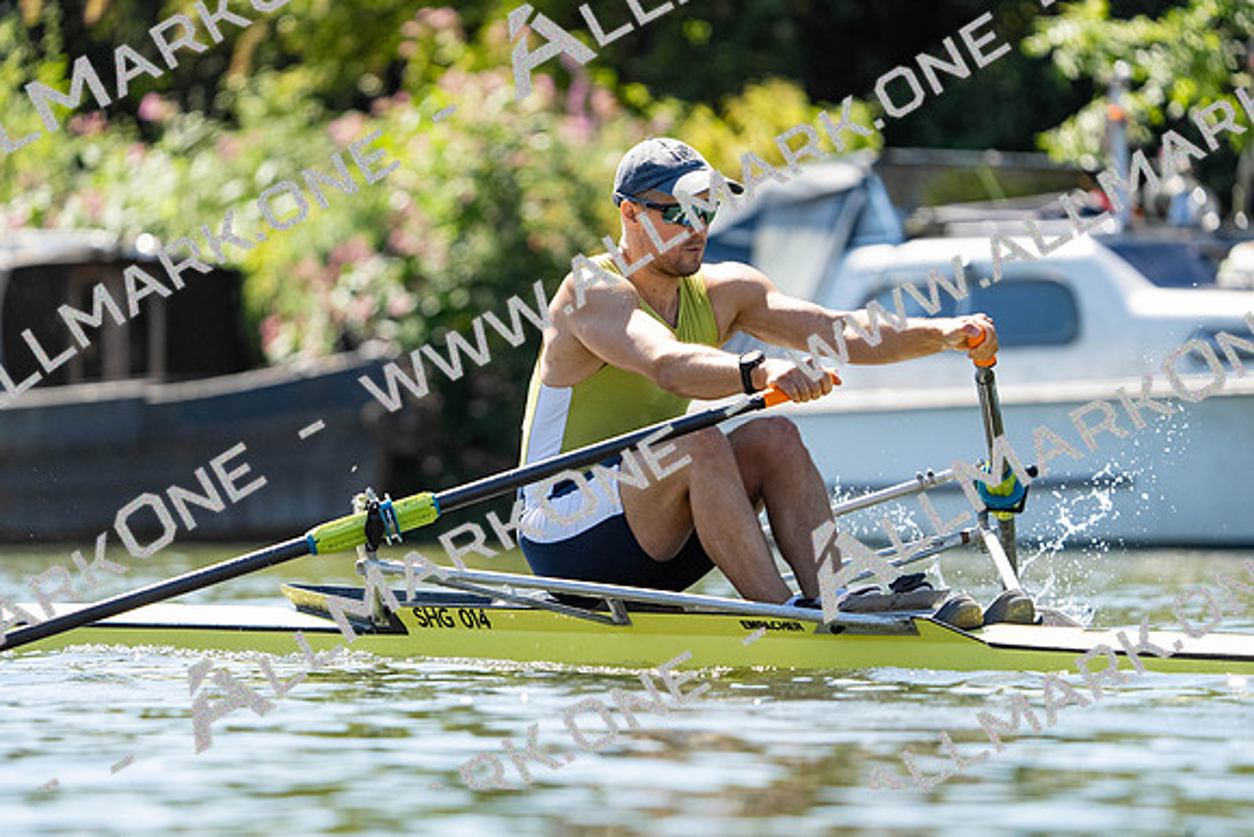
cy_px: 418
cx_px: 627
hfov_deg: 5.6
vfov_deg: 3.7
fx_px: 12821
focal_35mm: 368
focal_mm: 368
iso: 1000
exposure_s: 1/2000
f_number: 6.3
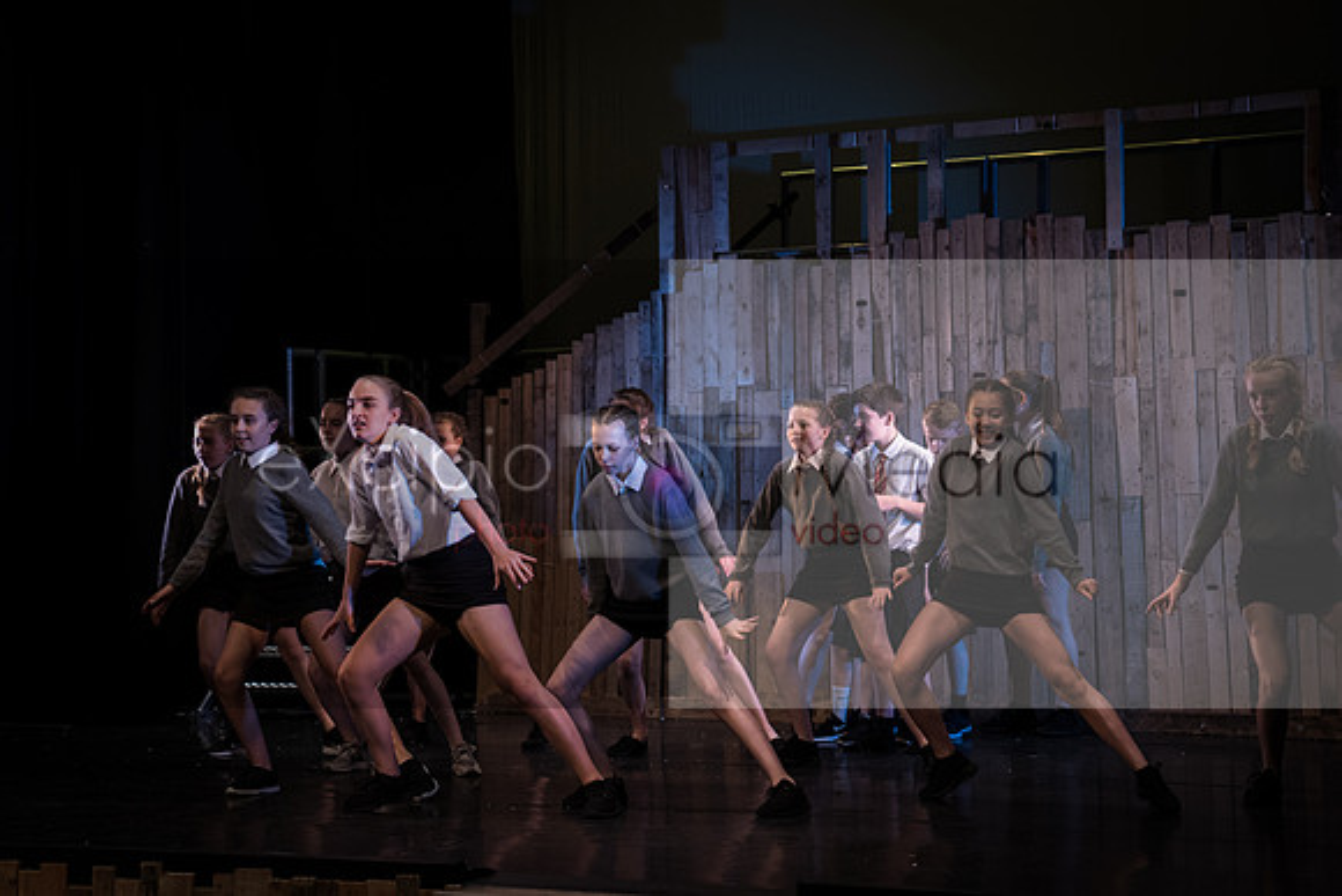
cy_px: 369
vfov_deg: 16.0
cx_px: 575
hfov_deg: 23.8
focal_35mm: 85
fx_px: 3176
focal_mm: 70
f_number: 2.8
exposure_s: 1/160
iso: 800
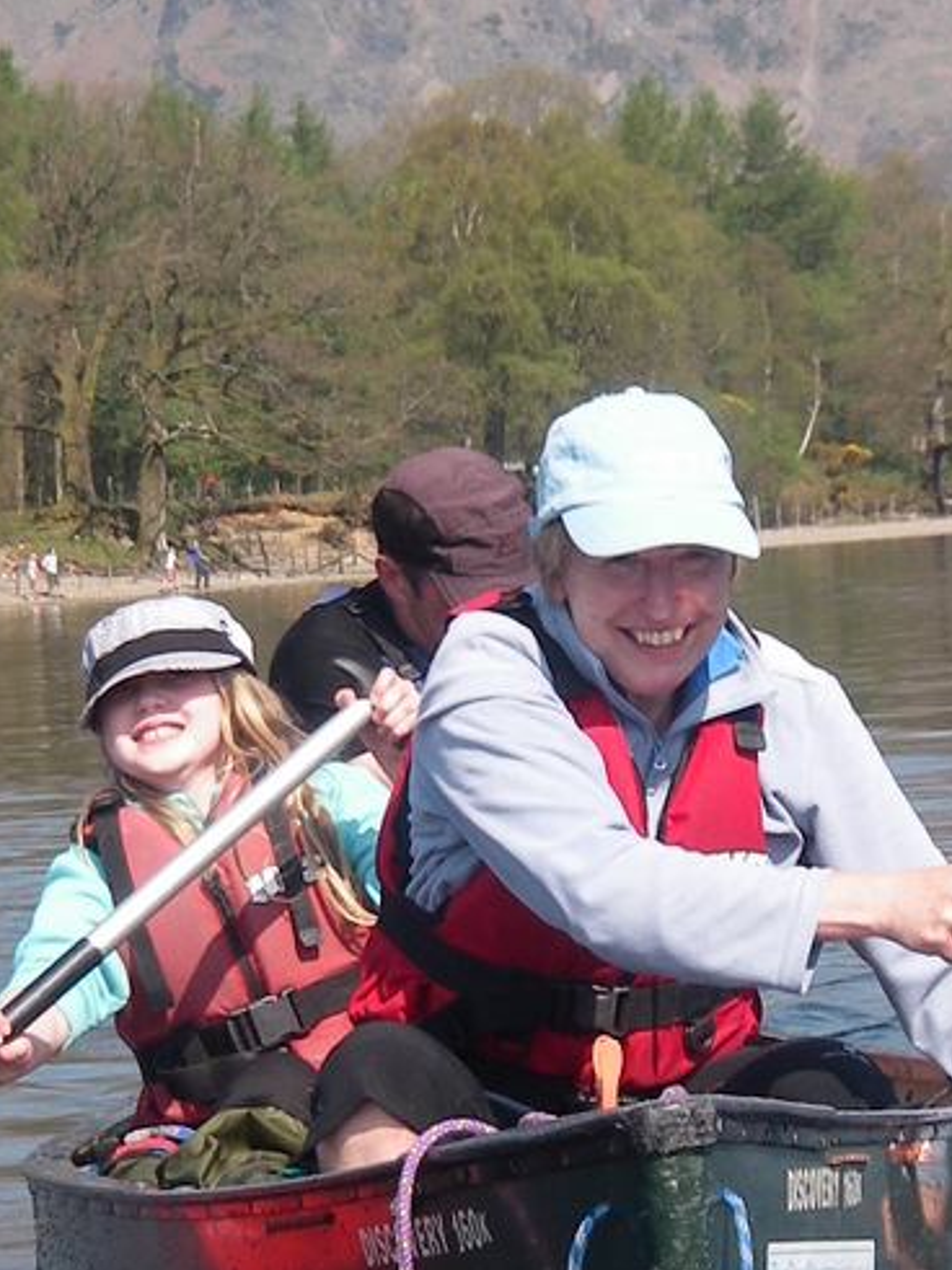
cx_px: 308
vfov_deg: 9.7
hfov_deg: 7.3
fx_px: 7447
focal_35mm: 203
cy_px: 846
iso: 64
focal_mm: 13.8
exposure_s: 1/400
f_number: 3.9
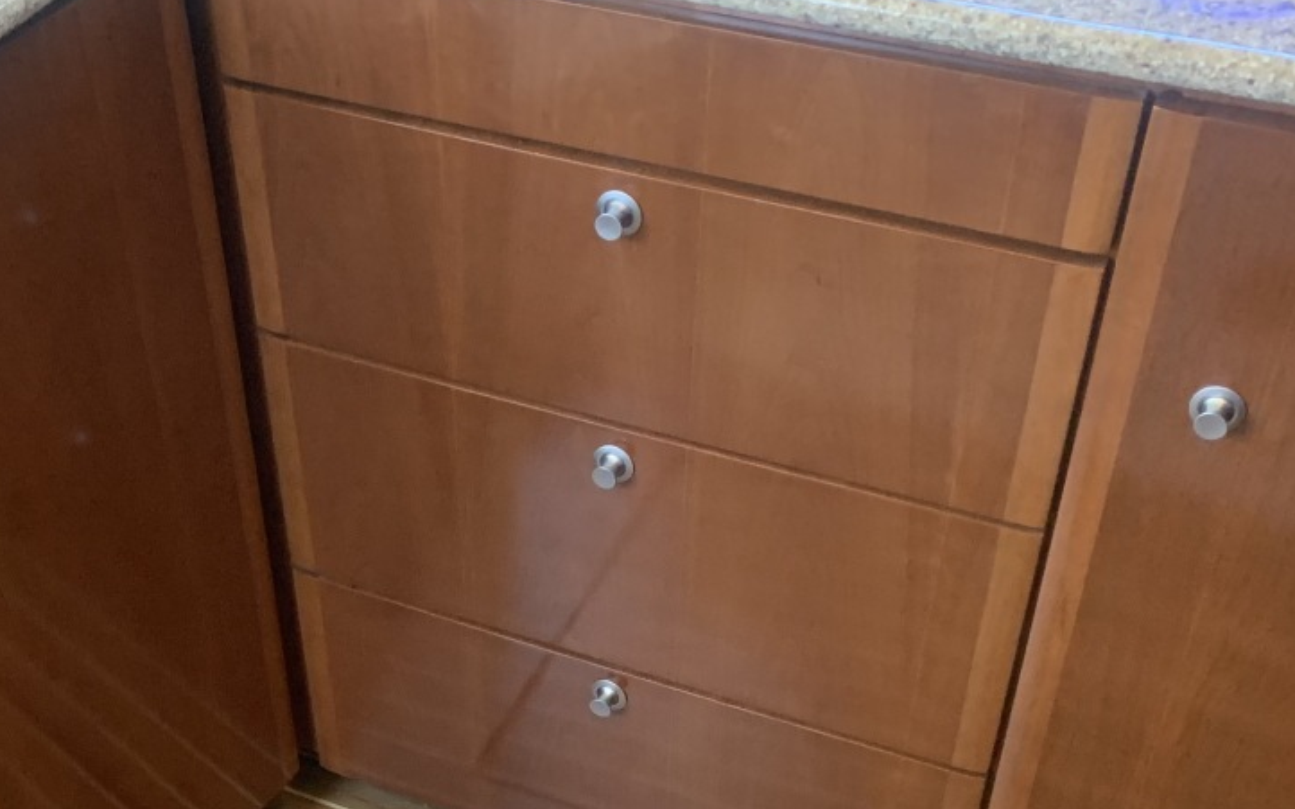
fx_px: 1941
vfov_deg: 22.6
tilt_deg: -48.1
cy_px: 805
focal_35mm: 55
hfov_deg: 36.2
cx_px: 364
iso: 320
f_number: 1.8
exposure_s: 1/60
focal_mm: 4.25
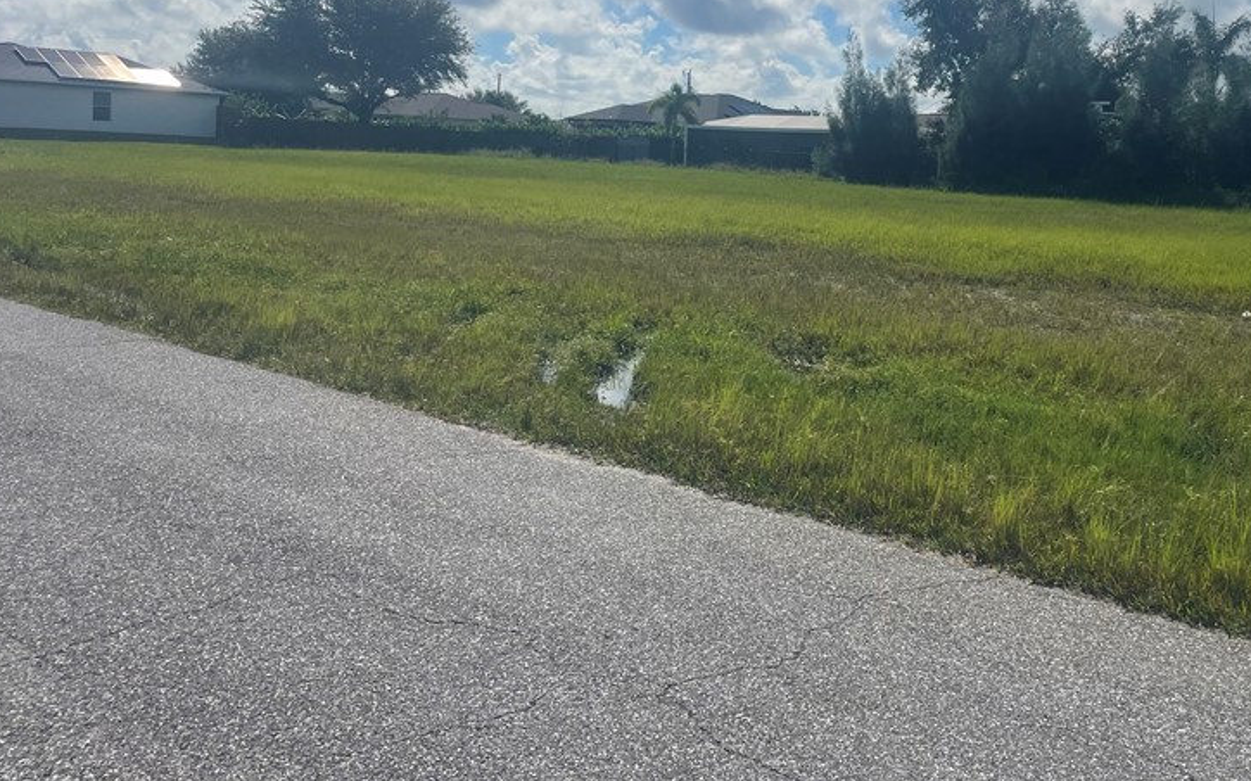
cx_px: 862
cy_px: 240
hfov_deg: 49.3
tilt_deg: -3.4
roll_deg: -2.4
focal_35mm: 39
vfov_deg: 32.4
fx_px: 1329
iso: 32
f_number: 1.6
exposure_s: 1/10753
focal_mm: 4.2
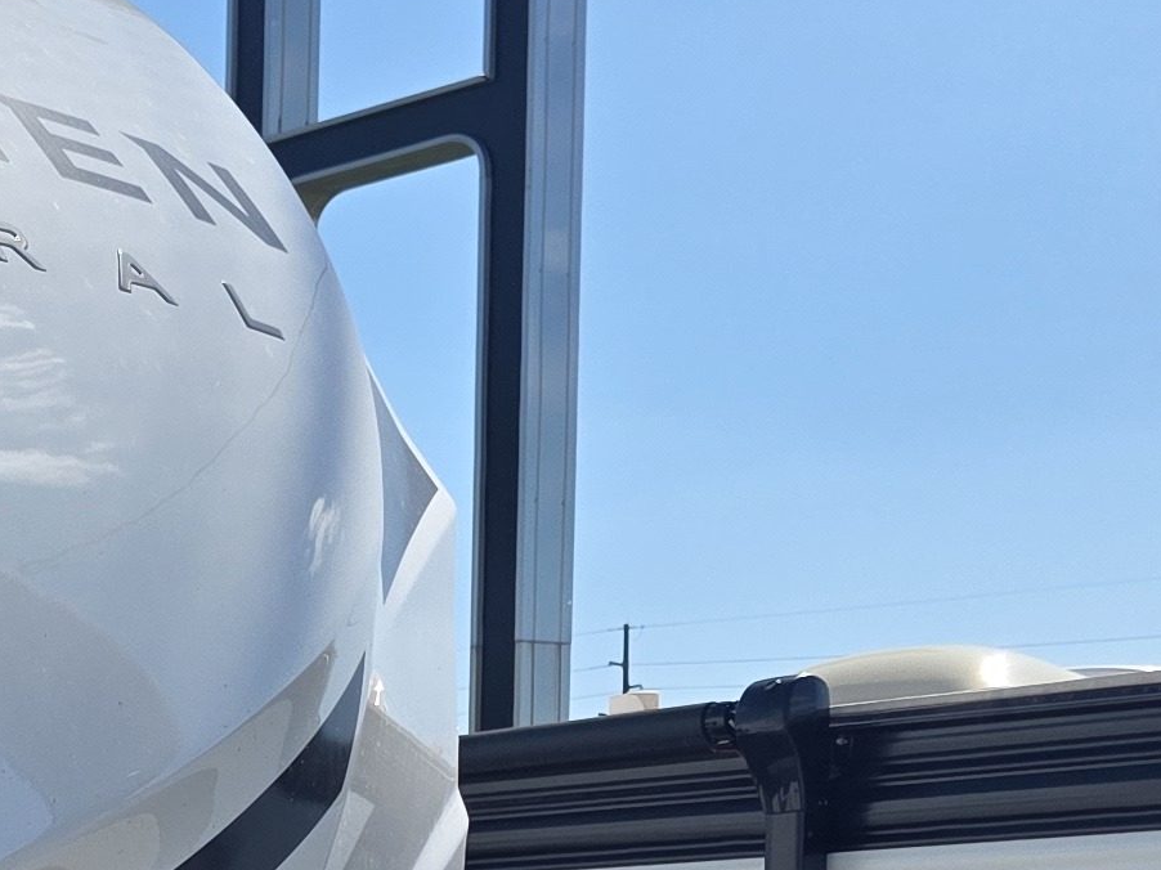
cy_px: 1174
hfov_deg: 15.4
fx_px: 3420
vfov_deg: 13.9
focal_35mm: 102
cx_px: -1179
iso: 80
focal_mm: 6.3
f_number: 1.7
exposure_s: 1/4889
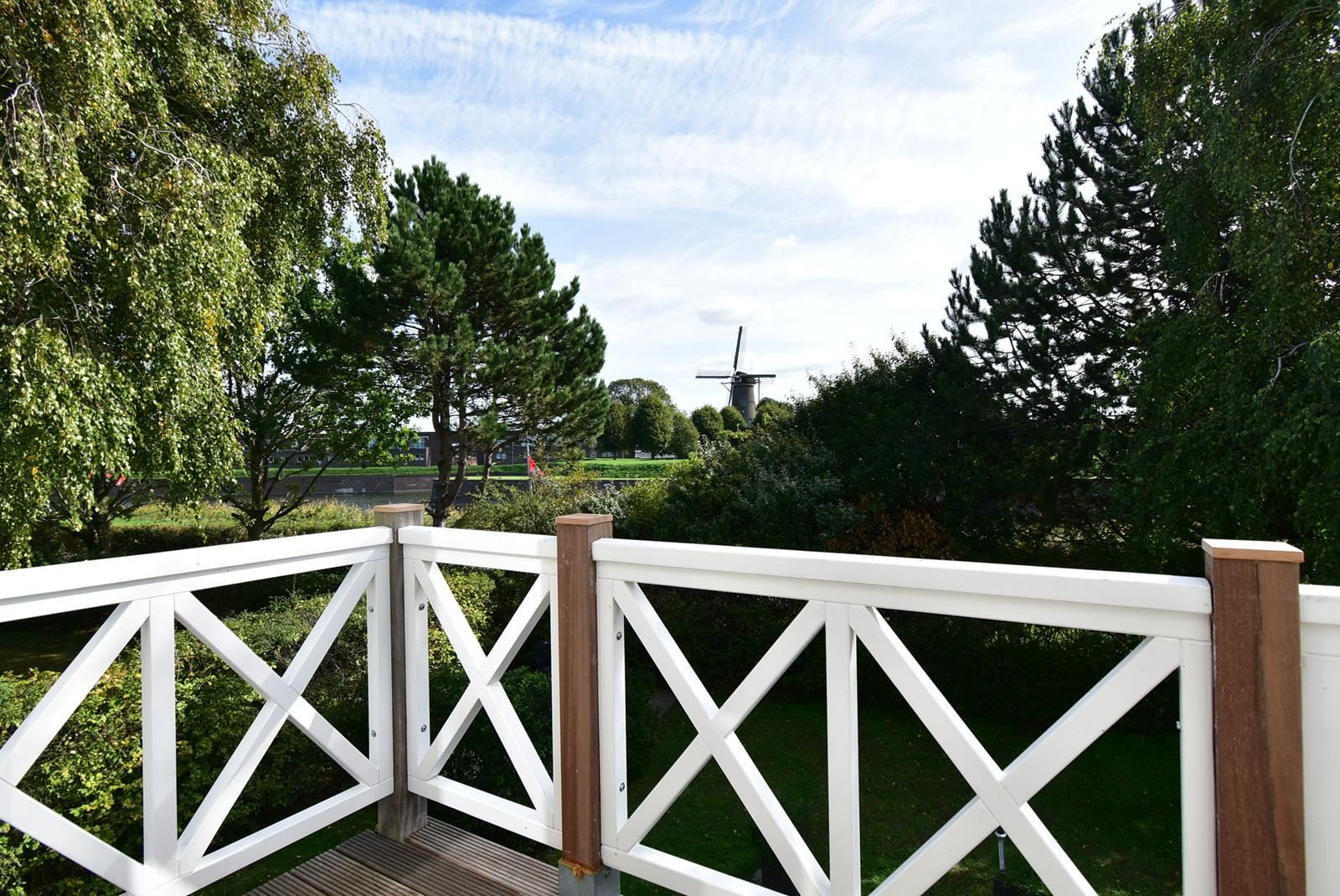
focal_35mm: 18
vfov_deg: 67.5
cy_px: 448
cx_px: 670
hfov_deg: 89.9
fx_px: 671
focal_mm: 12
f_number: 7.1
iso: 100
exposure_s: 1/200
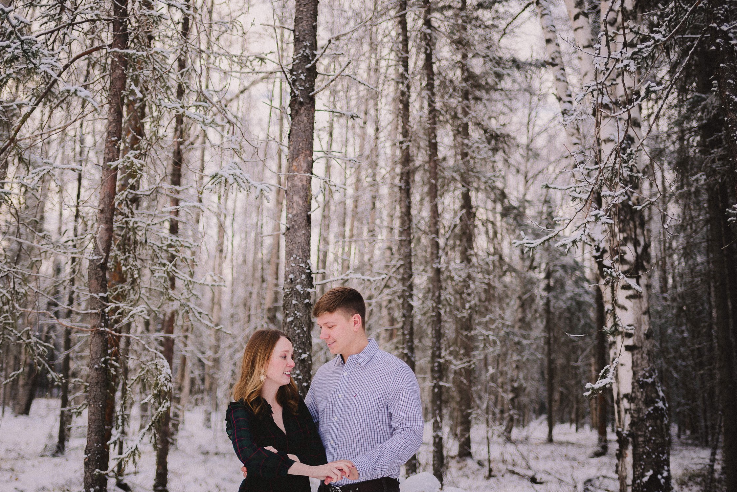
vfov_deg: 34.2
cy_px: 257
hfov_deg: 49.4
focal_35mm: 39
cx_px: 327
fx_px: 799
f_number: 1.8
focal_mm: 35
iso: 250
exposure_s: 1/800
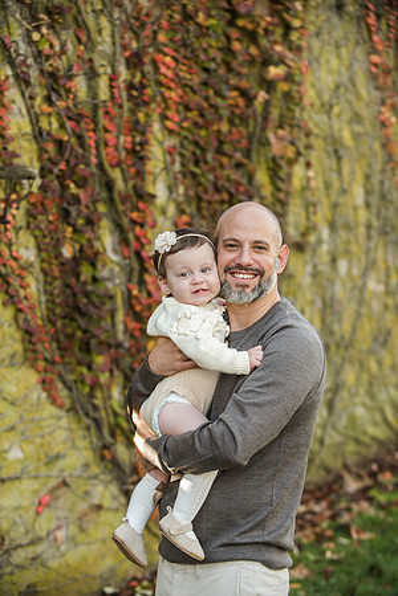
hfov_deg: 17.1
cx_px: 199
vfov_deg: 25.4
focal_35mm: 80
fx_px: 1327
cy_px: 298
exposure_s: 1/1000
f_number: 3.5
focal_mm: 80
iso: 800
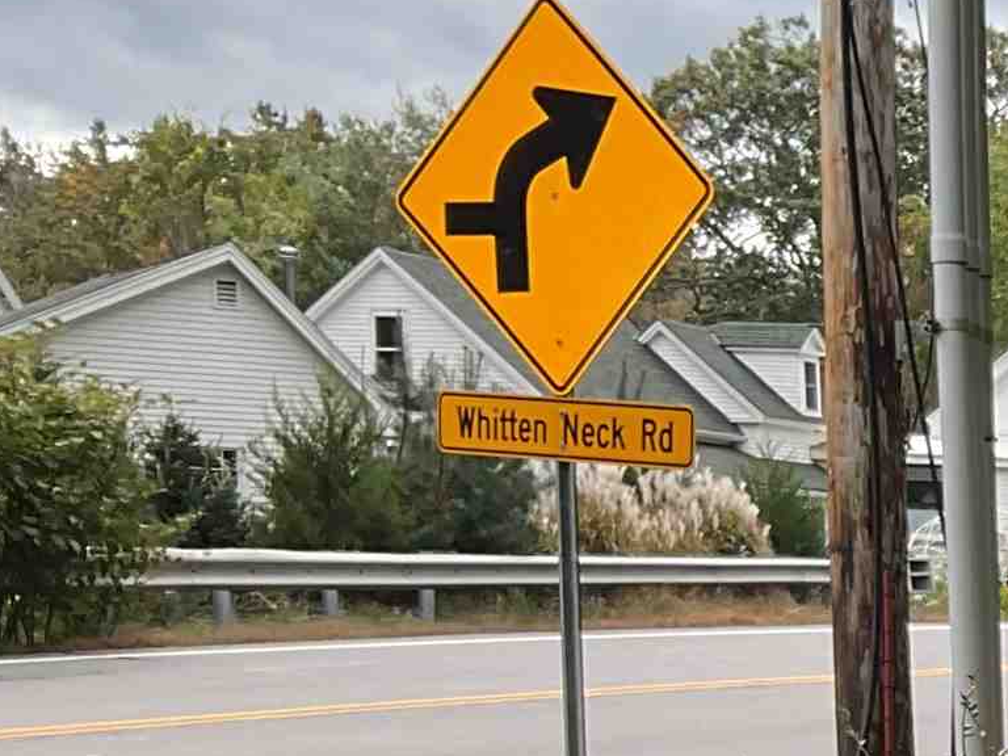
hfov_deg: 14.9
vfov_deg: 12.1
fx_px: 3378
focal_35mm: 116
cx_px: 1798
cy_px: 1181
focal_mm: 3
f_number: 1.8
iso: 16
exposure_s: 1/355
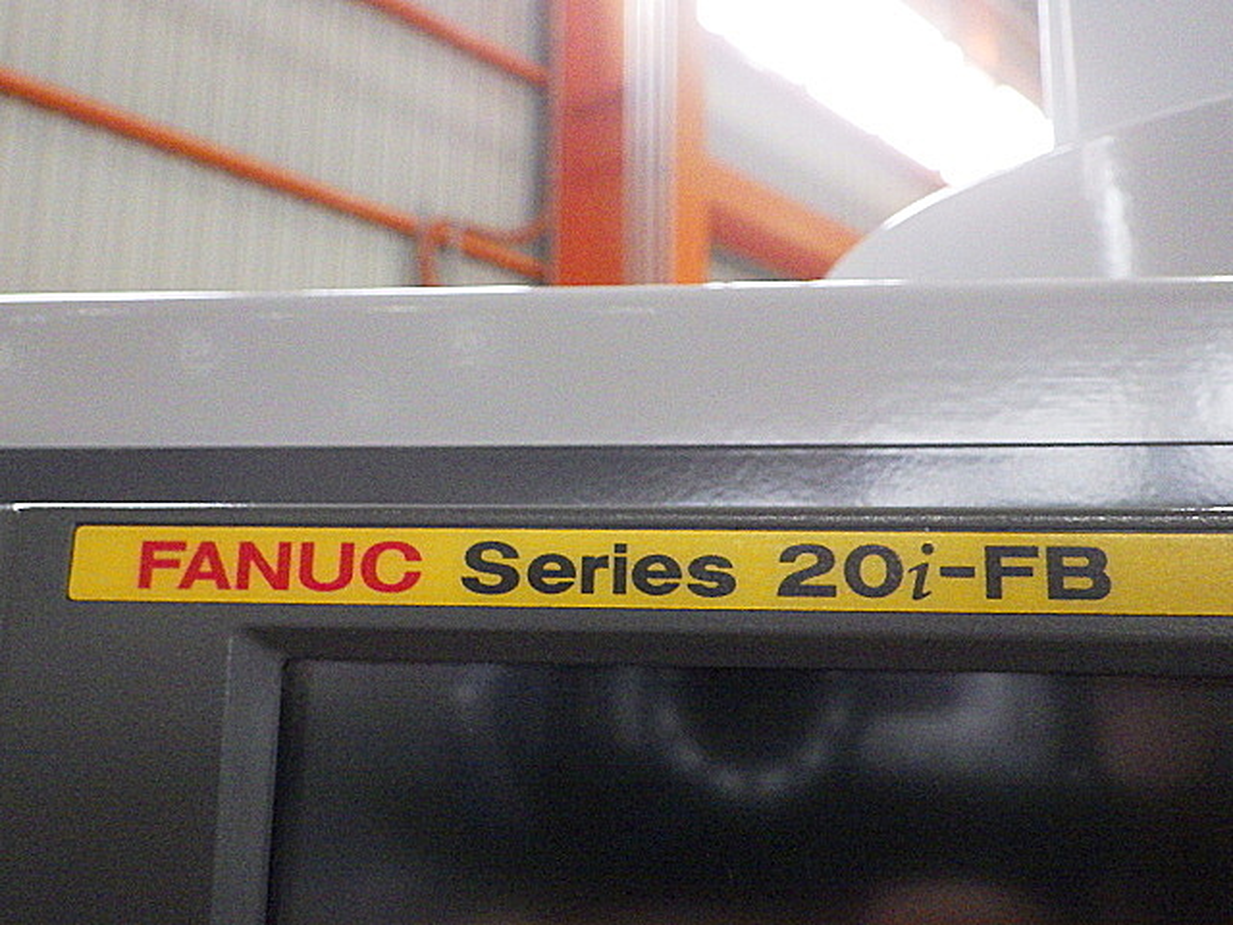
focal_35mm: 34
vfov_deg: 41.8
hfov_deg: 54.0
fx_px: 1211
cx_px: 616
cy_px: 462
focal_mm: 6.1
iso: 640
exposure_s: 1/50
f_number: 3.8
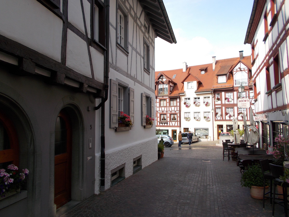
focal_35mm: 30
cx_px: 144
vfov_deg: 46.8
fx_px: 250
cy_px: 108
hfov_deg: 60.0
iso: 80
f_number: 3.4
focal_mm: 5.3
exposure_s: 1/400
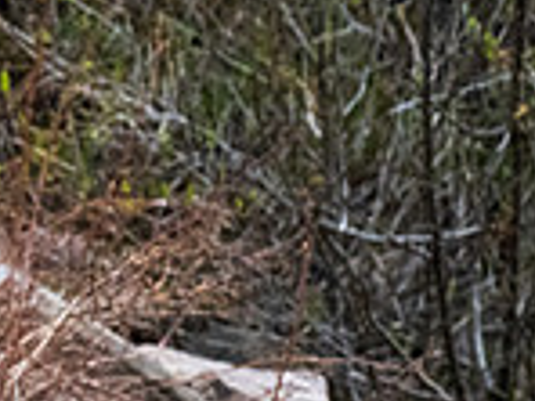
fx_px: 24682
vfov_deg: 0.9
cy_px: 698
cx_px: -202
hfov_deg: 1.2
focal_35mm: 1597
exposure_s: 1/1600
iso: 5000
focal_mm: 380
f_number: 14
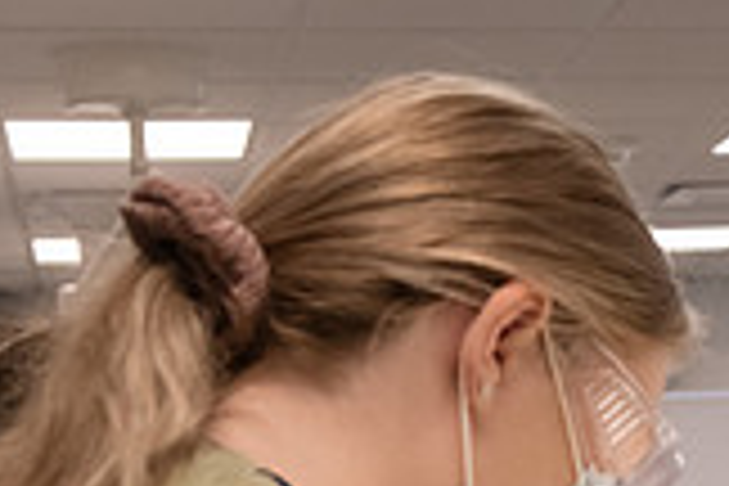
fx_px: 2754
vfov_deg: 9.9
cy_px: 646
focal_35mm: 136
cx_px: 891
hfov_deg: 14.6
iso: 1250
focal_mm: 38
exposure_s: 1/250
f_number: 5.6
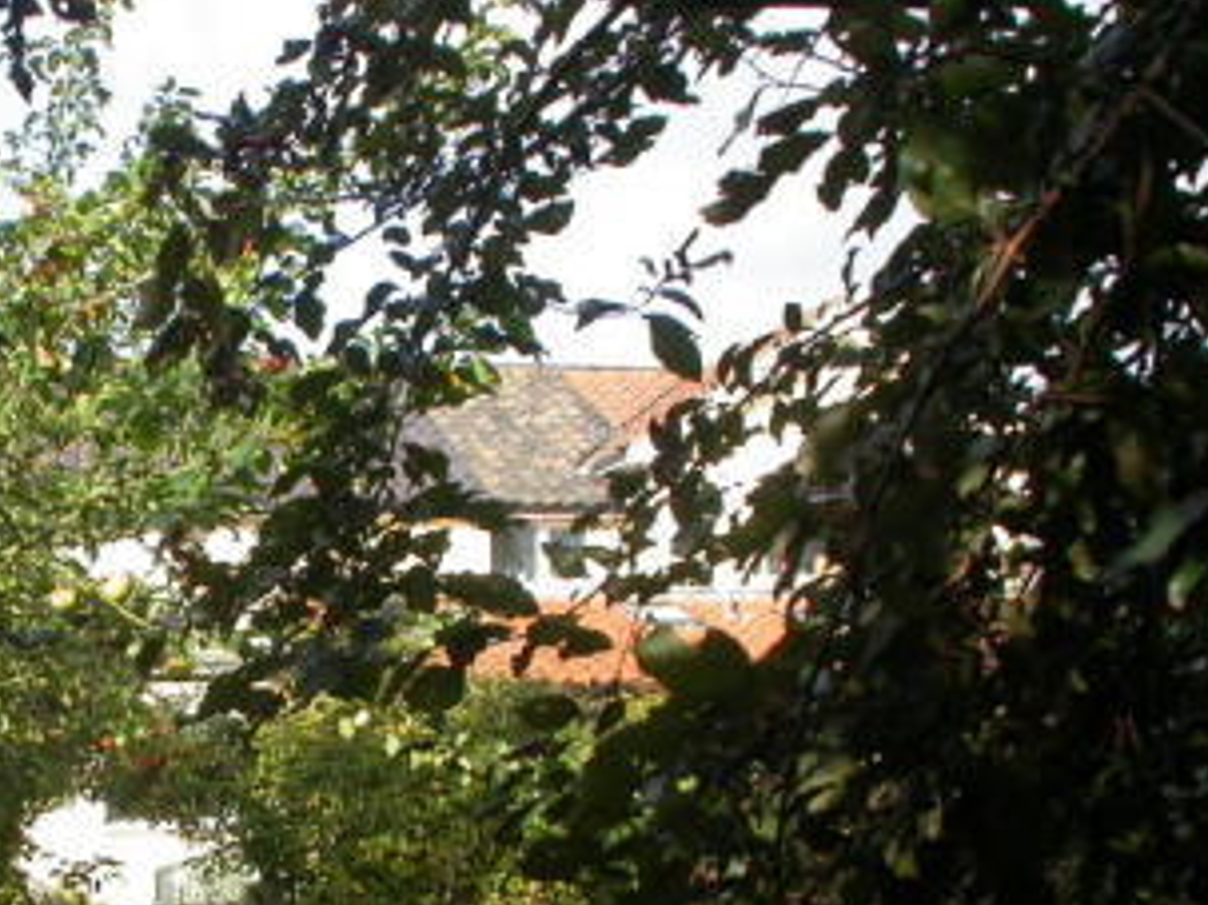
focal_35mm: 73
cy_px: 680
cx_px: 130
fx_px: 2546
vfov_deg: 20.0
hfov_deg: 25.9
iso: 100
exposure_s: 1/172
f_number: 5.3
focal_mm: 7.85
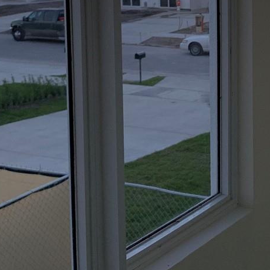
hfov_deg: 21.4
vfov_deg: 21.1
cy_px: 16
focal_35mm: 80
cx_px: 218
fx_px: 706
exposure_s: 1/306
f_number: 1.8
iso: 25
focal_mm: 4.25
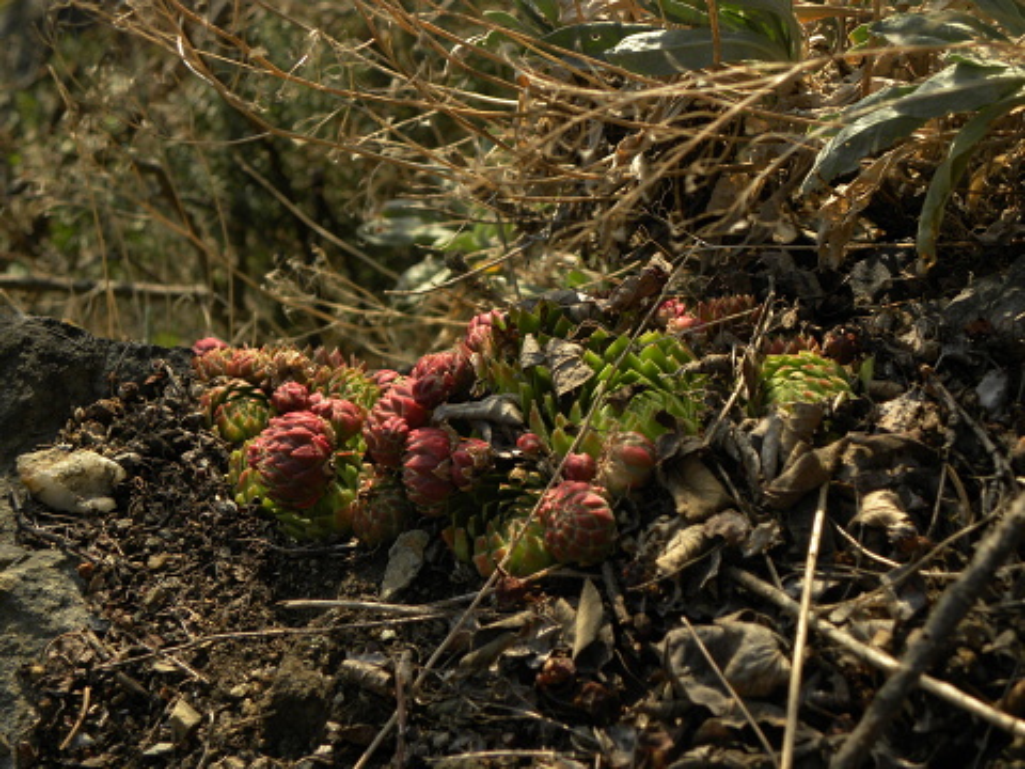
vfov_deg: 19.6
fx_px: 2221
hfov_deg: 26.0
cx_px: 512
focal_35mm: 75
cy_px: 384
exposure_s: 1/250
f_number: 4.5
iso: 64
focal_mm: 13.4
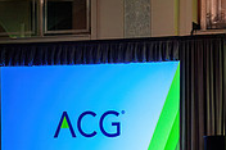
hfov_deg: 18.0
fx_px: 633
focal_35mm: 101
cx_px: 342
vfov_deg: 13.0
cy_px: 203
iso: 1000
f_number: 3.5
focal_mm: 30
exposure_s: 1/60
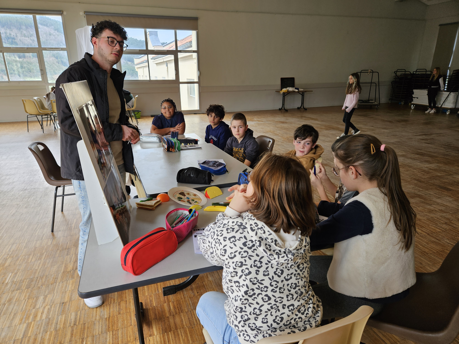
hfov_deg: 73.9
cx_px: 230
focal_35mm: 23
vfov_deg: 58.9
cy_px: 172
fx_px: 305
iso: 80
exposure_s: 1/180
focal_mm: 5.4
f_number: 1.8
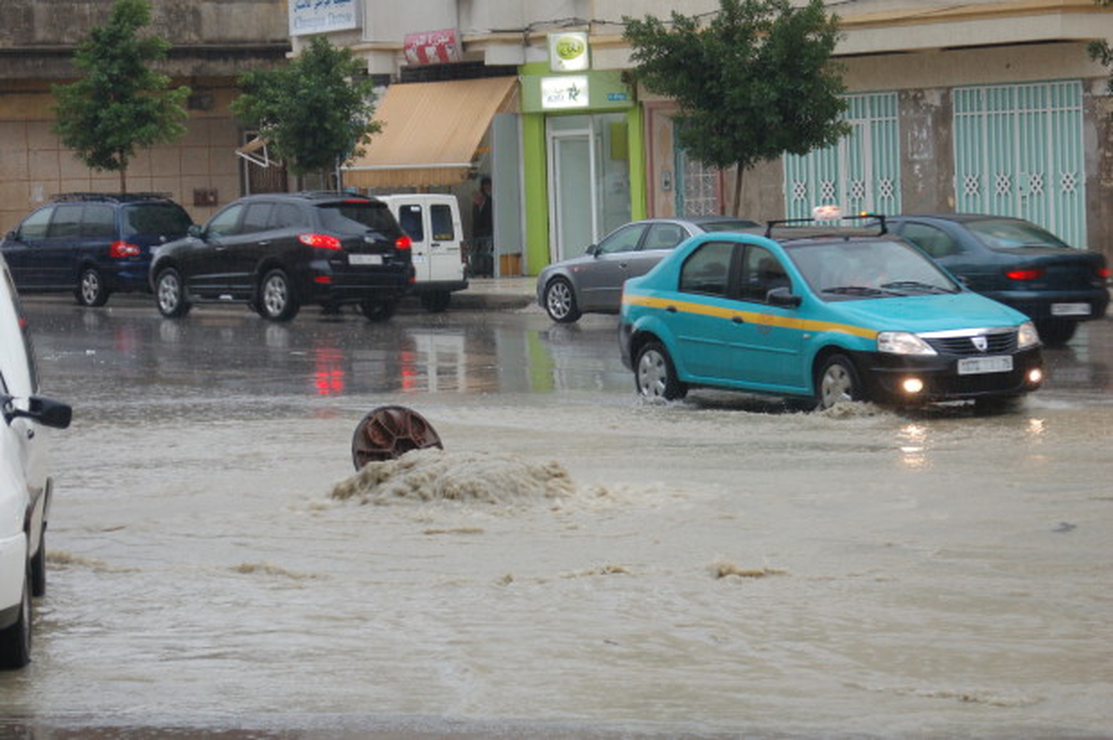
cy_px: 370
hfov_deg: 17.1
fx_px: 3706
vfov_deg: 11.4
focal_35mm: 120
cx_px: 556
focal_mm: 80
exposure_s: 1/60
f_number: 5.6
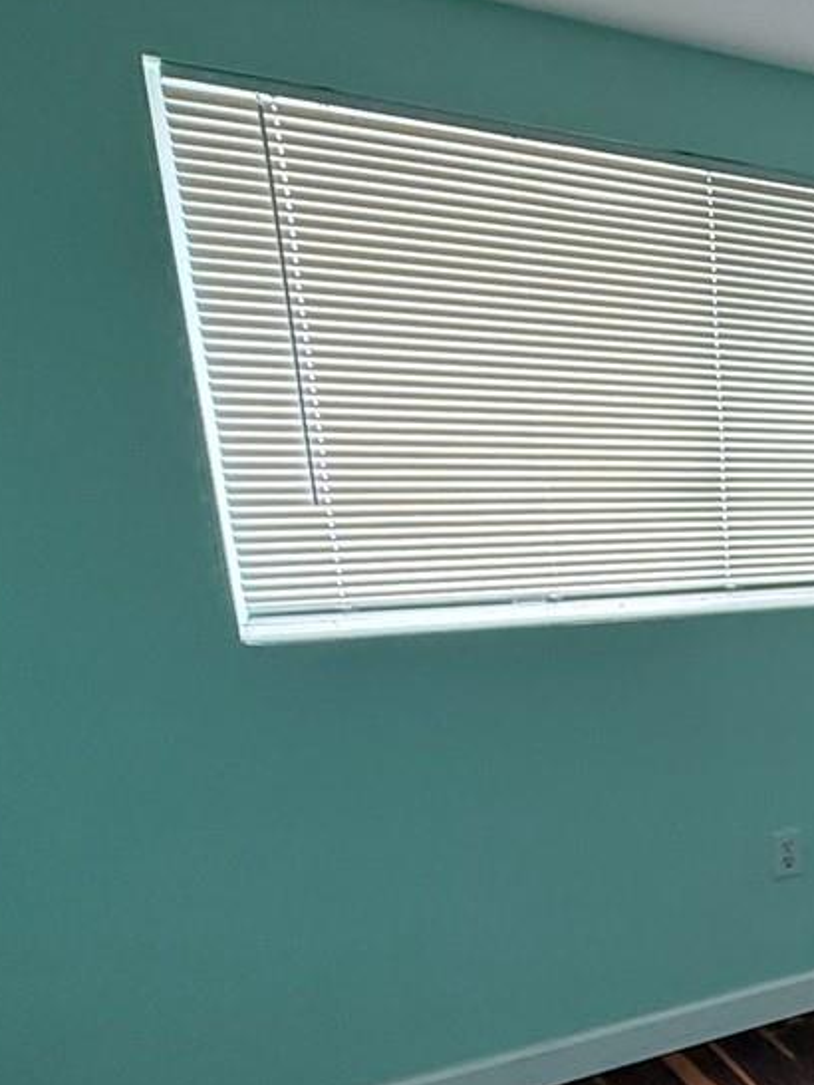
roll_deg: -3.9
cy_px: 791
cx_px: 1241
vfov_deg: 44.5
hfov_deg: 25.6
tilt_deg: -17.0
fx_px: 1284
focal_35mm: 41
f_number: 2.2
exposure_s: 1/85
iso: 320
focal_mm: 2.22
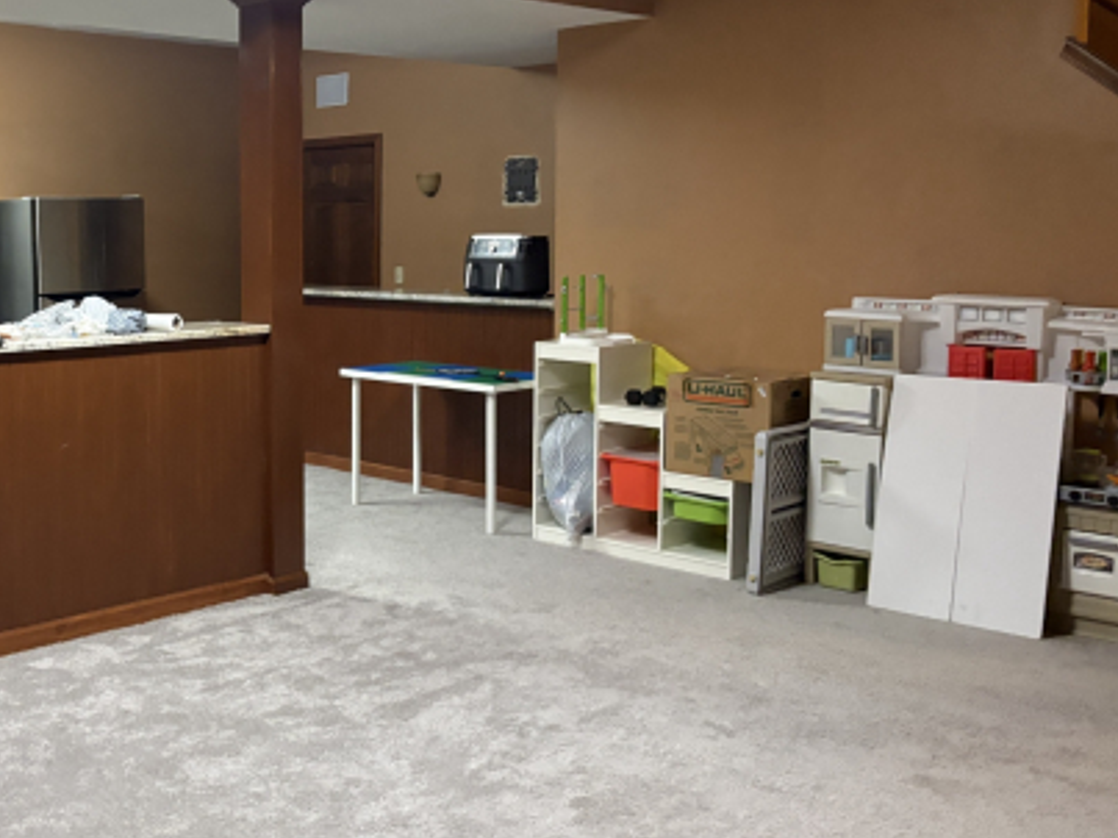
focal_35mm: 43
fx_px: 1388
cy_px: 308
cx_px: 201
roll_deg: +0.4
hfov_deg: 41.7
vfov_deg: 33.4
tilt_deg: -1.5
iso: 400
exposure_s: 1/60
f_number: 1.6
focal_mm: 5.96
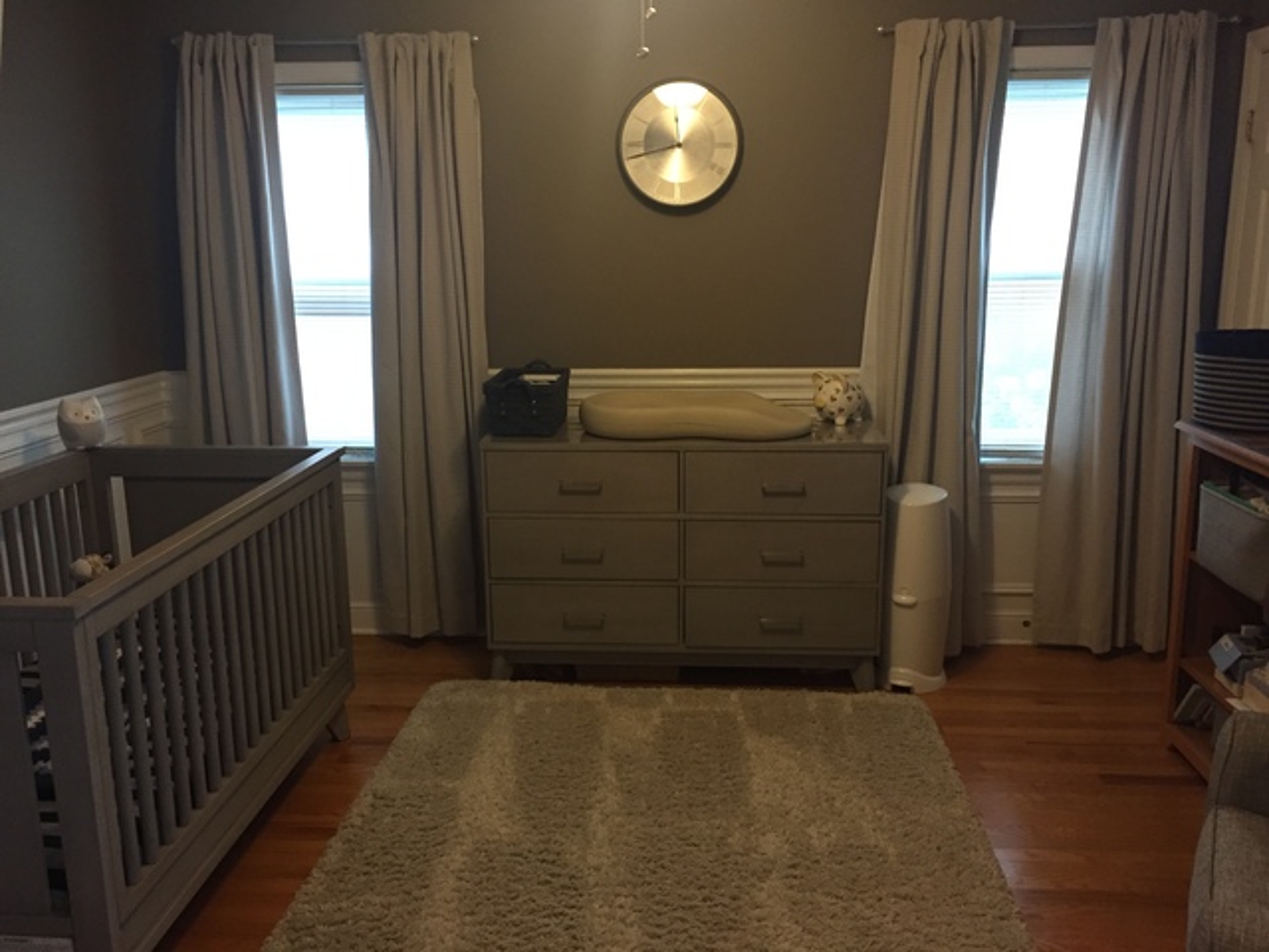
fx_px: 1063
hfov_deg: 61.7
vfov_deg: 48.2
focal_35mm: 29
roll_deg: +0.0
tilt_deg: -13.1
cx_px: 634
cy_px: 476
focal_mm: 4.15
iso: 200
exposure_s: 1/30
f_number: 2.2
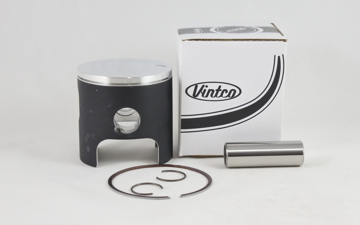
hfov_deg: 31.1
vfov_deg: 19.7
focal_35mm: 66
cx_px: 180
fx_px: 648
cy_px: 112
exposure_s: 1/125
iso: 720
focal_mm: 24
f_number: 5
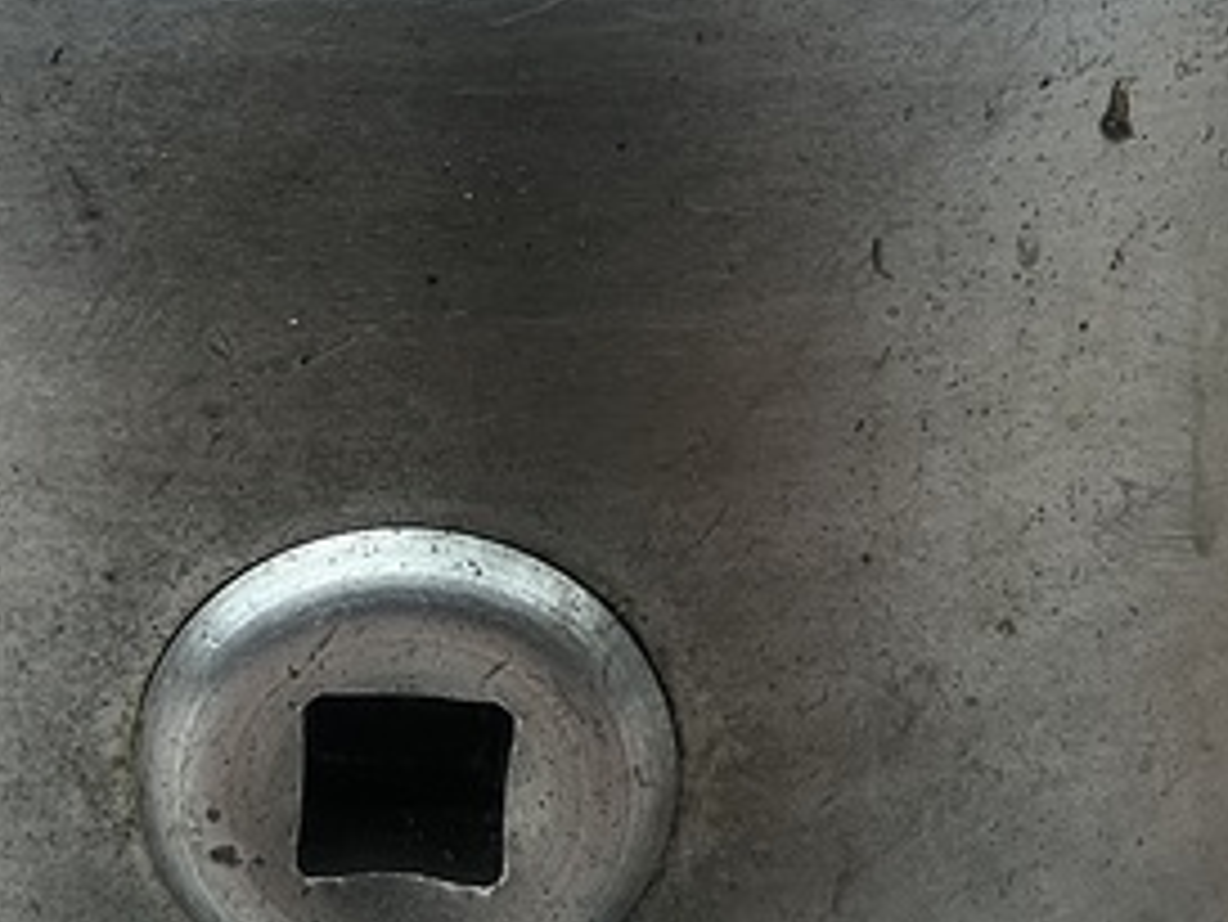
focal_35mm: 61
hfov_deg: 31.4
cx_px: 396
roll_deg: +1.2
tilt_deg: -17.9
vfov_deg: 23.7
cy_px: 207
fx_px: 2165
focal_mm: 5.1
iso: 160
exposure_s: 1/50
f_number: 1.6
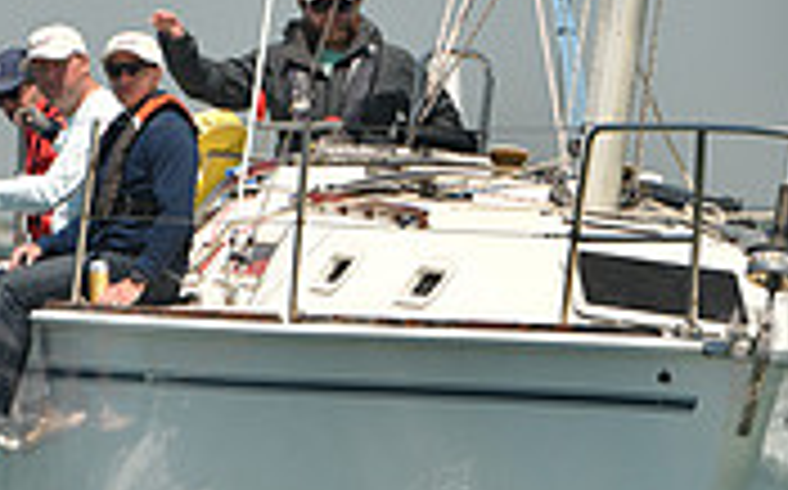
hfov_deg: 3.1
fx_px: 14482
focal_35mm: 675
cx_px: 486
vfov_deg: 1.9
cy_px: 115
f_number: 5
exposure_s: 1/800
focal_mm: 200
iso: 250
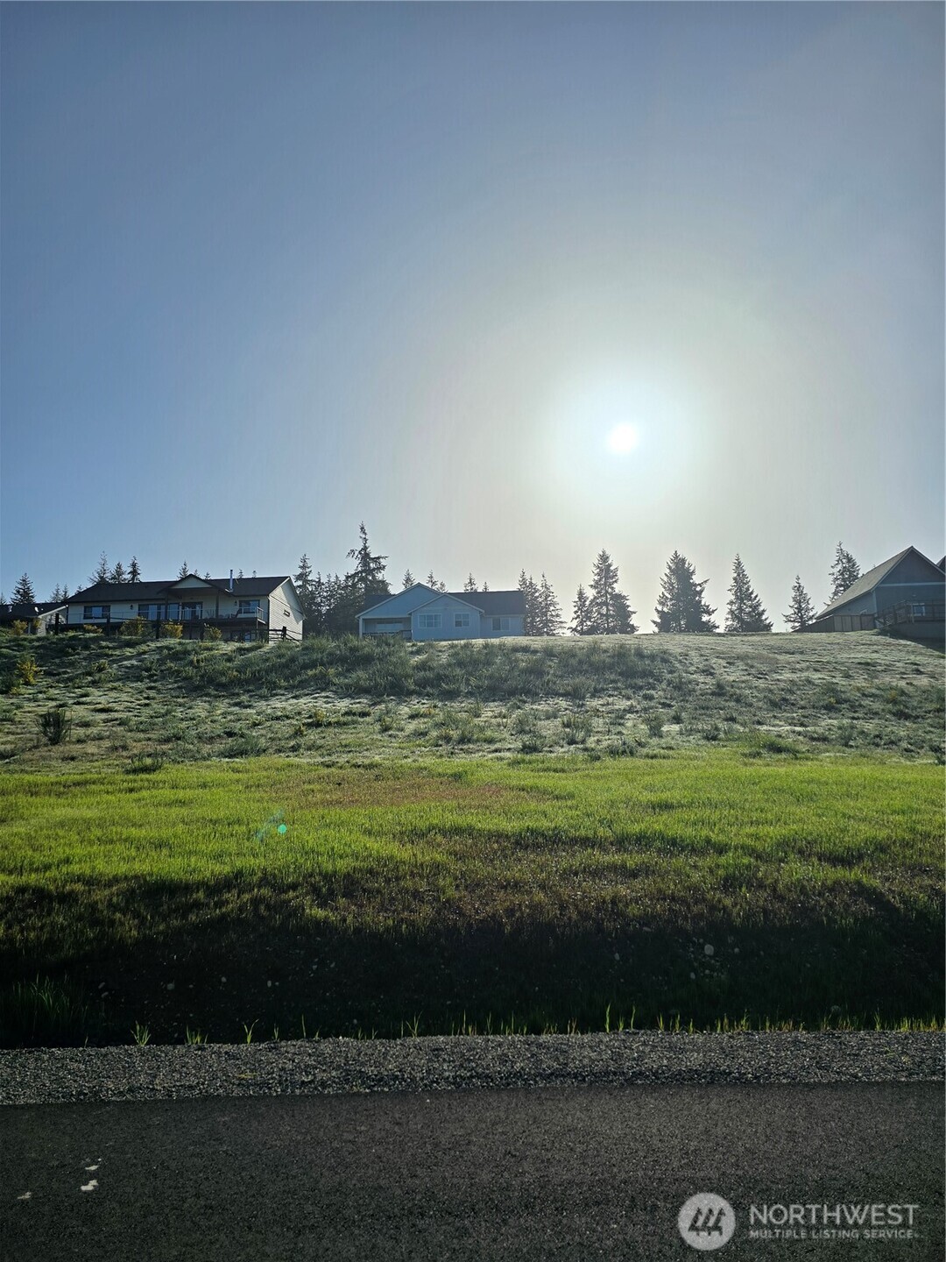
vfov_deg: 73.9
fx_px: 838
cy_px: 631
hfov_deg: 58.9
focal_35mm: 23
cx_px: 473
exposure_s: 1/5296
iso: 12
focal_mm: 6.3
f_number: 1.7
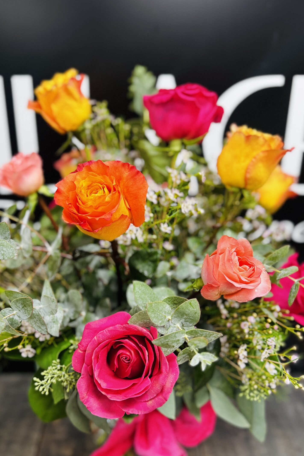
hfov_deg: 43.5
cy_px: 251
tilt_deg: -22.2
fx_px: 380
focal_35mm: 30
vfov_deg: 61.8
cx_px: 130
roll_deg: +2.0
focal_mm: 6.76
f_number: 1.78
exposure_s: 1/60
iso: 200
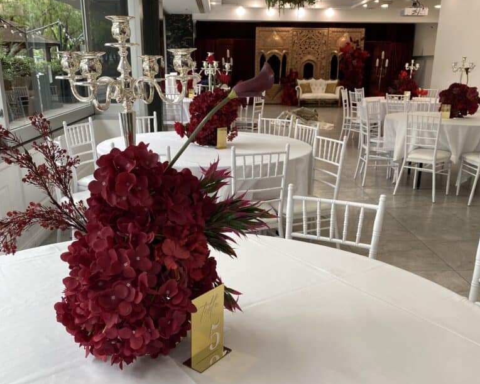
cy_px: 226
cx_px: 241
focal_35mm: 34
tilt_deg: -17.7
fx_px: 483
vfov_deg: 43.2
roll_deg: +0.6
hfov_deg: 52.8
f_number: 1.8
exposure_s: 1/100
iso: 40
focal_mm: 4.25
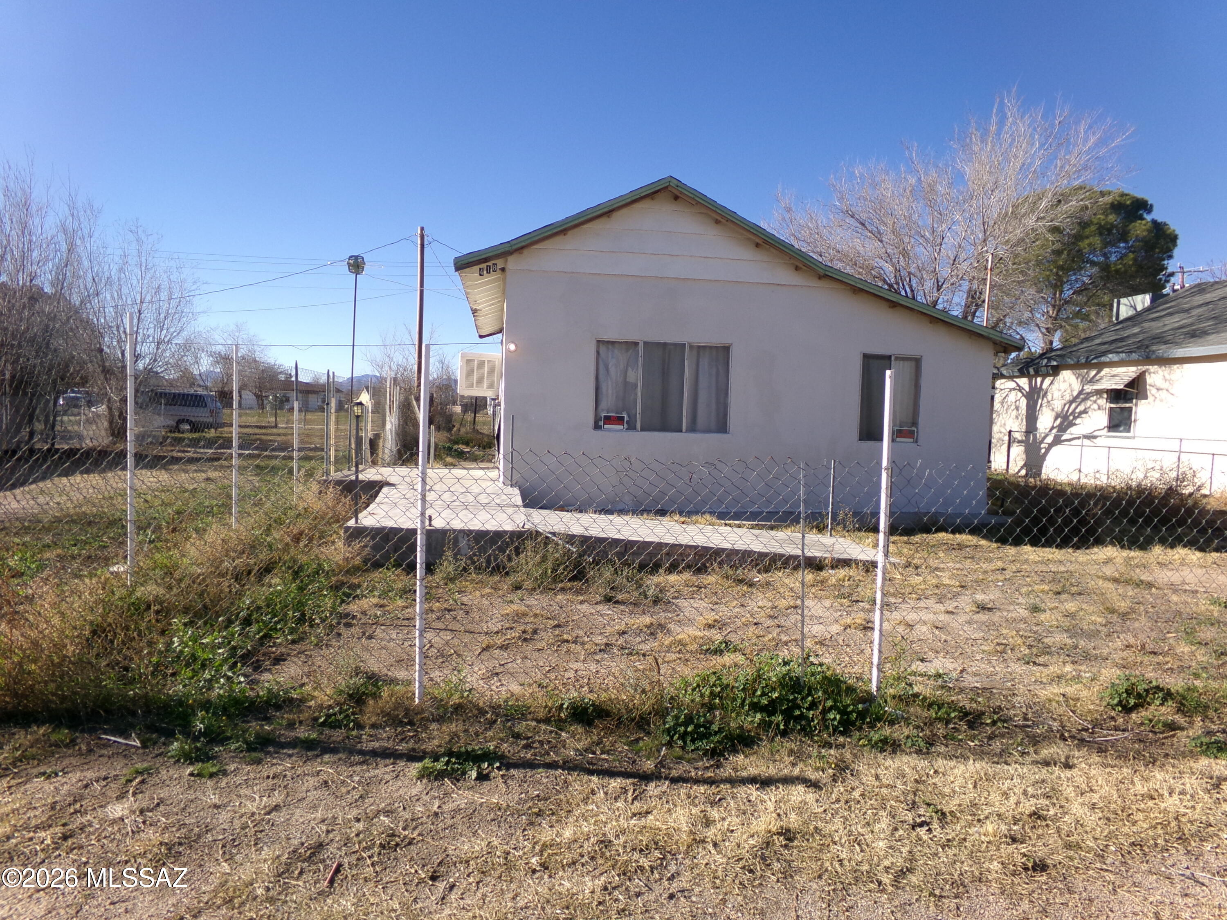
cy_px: 460
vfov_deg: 56.8
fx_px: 851
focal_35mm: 24
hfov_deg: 71.6
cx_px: 614
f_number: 11.07
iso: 100
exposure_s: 1/85
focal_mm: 4.3
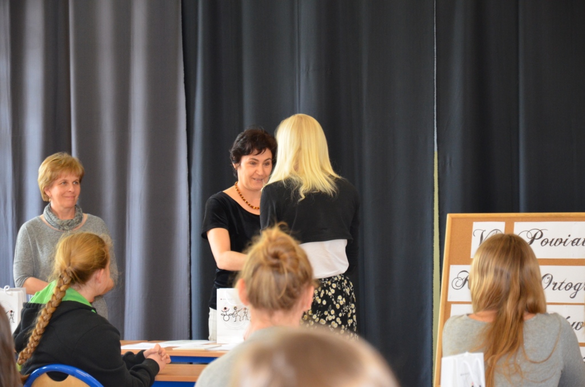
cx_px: 292
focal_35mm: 158
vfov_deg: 8.7
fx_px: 2554
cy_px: 194
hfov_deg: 13.1
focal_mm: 105
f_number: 5.6
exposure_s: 1/60
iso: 1600
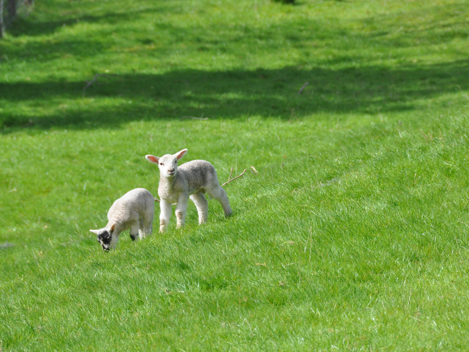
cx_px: 244
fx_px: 4417
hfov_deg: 6.1
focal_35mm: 326
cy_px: 176
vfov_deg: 4.6
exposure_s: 1/1250
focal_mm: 200
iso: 1000
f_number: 9
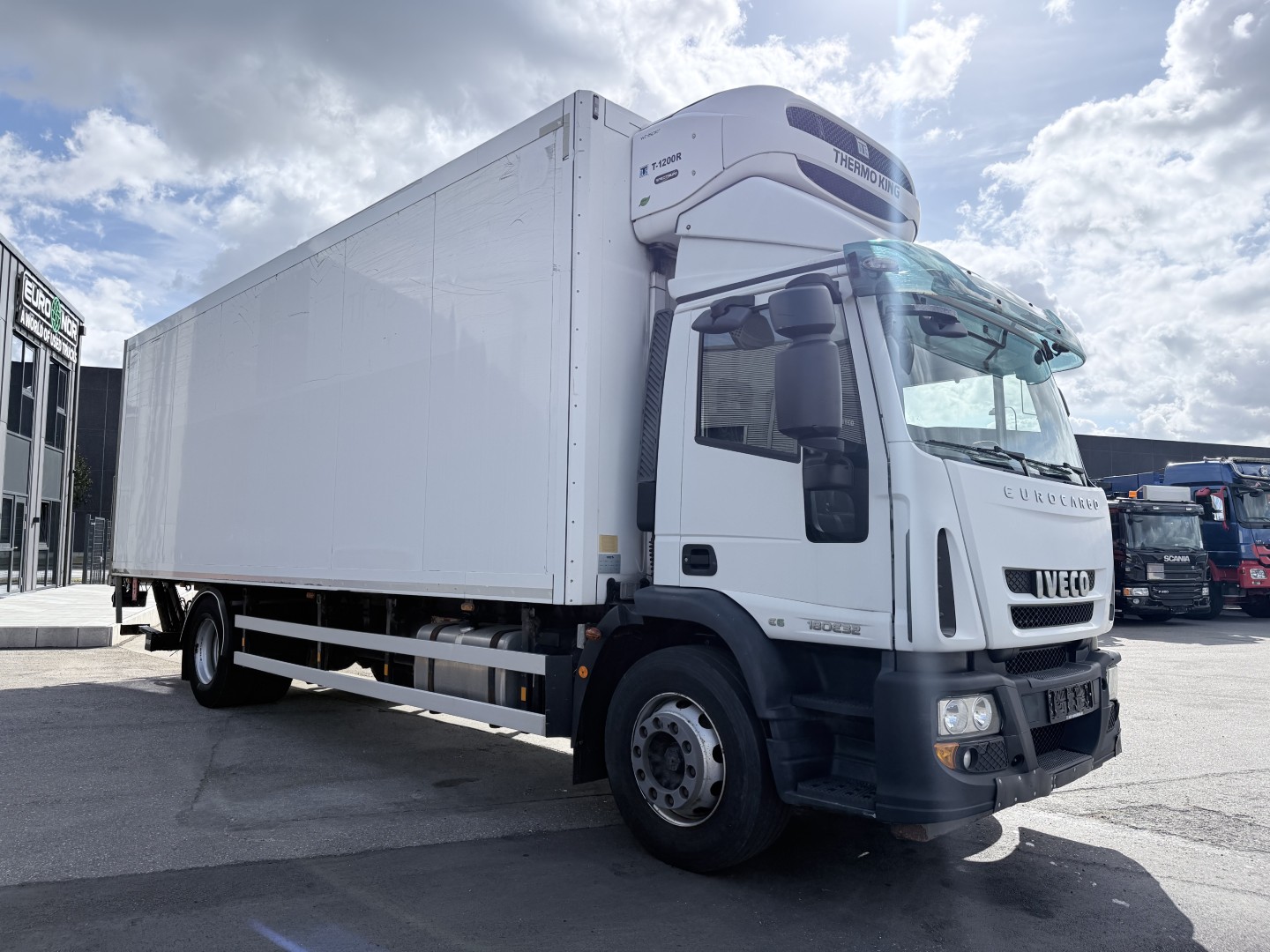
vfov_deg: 56.8
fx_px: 881
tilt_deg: +5.0
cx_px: 635
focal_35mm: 24
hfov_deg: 71.6
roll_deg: +0.7
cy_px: 476
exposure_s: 1/4673
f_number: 1.78
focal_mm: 6.76
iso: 100
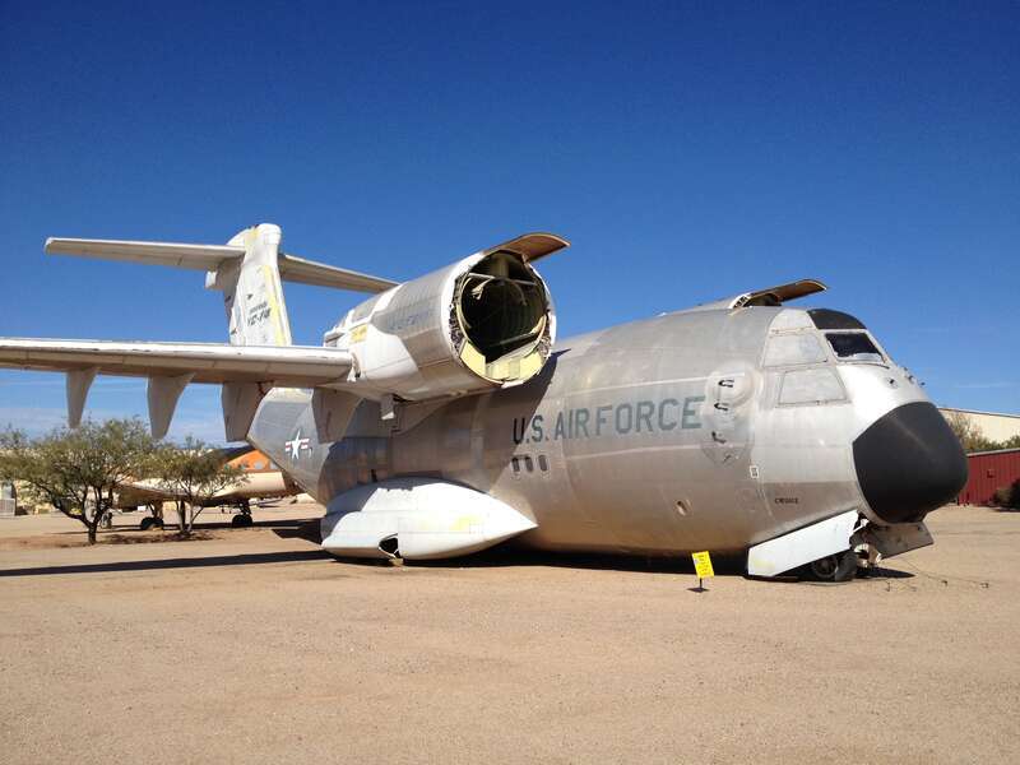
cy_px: 382
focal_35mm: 35
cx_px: 510
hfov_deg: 52.6
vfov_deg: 40.7
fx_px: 1031
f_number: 2.4
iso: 64
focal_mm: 4.28
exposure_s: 1/3067
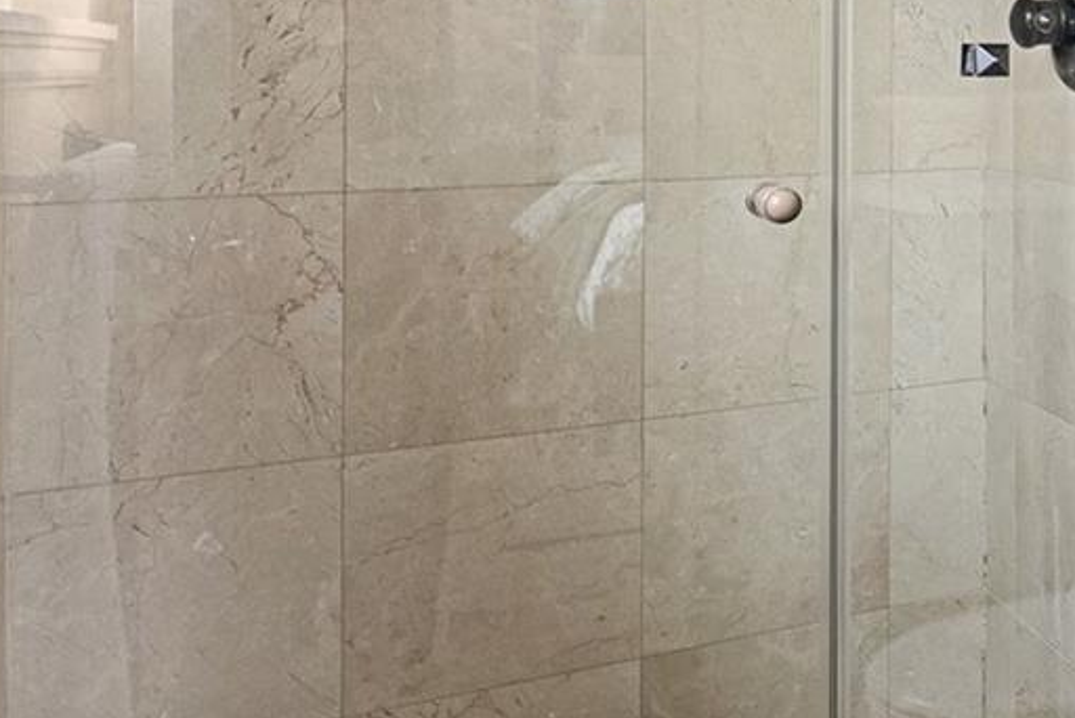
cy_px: 99
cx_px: 1480
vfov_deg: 26.3
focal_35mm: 50
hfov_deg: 29.6
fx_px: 1494
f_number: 8
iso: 200
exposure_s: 8
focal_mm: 16
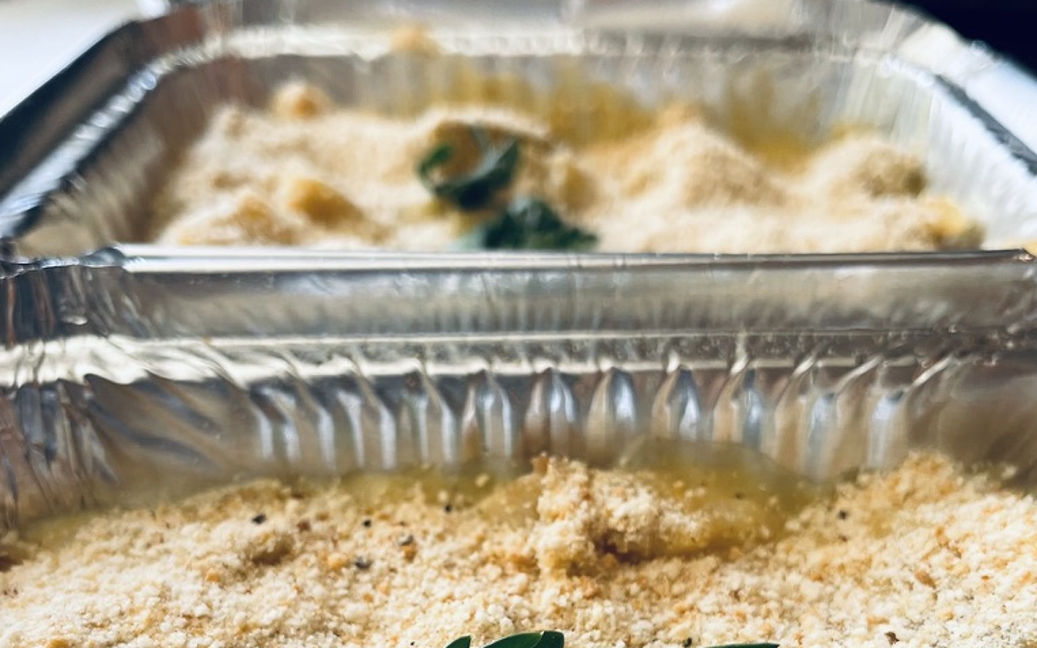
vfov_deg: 32.8
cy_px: 572
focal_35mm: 37
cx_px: 521
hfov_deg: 52.7
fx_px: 1046
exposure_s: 1/121
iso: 100
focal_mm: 4.2
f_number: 1.6
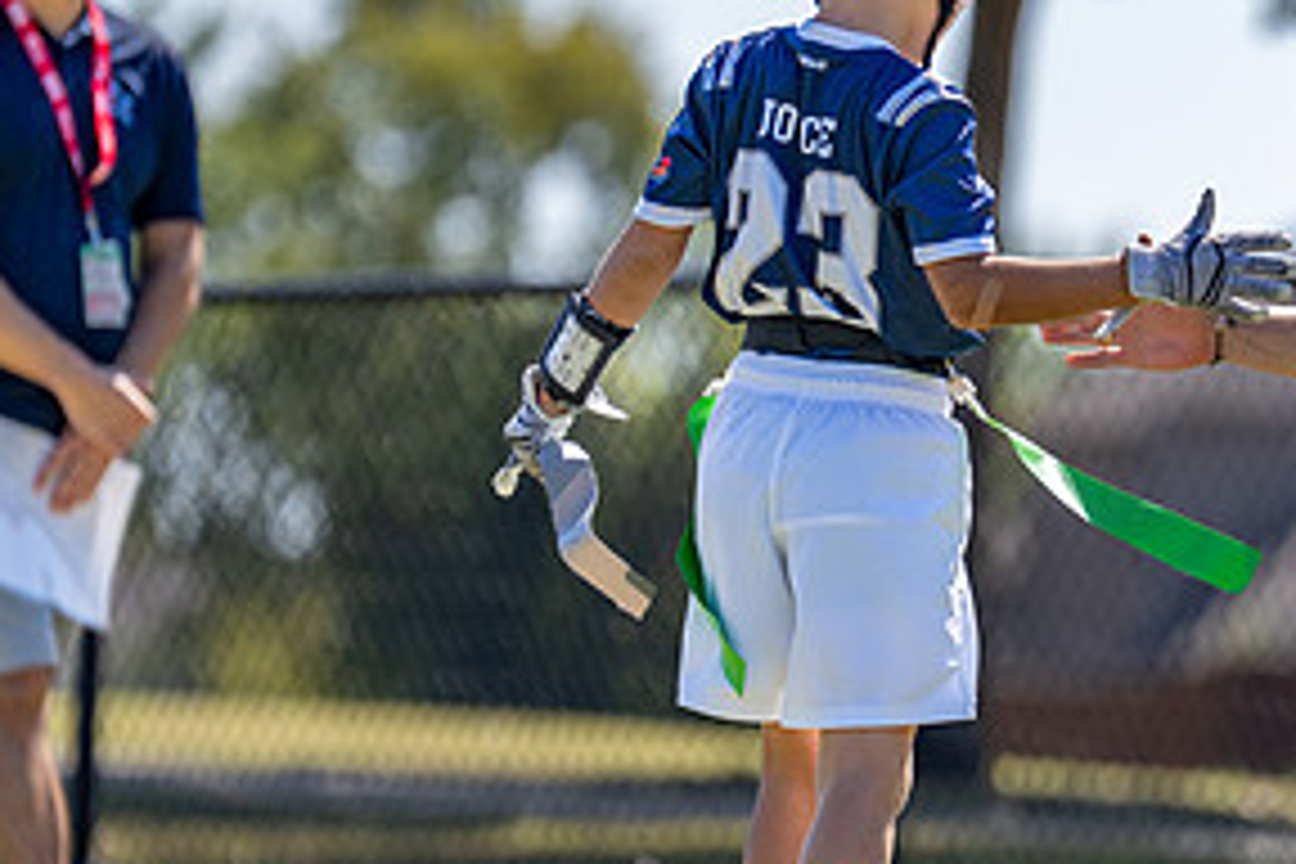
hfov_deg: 4.4
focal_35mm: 470
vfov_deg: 2.9
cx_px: 1052
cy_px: 366
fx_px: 16919
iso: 160
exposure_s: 1/2000
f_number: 2.8
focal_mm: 200
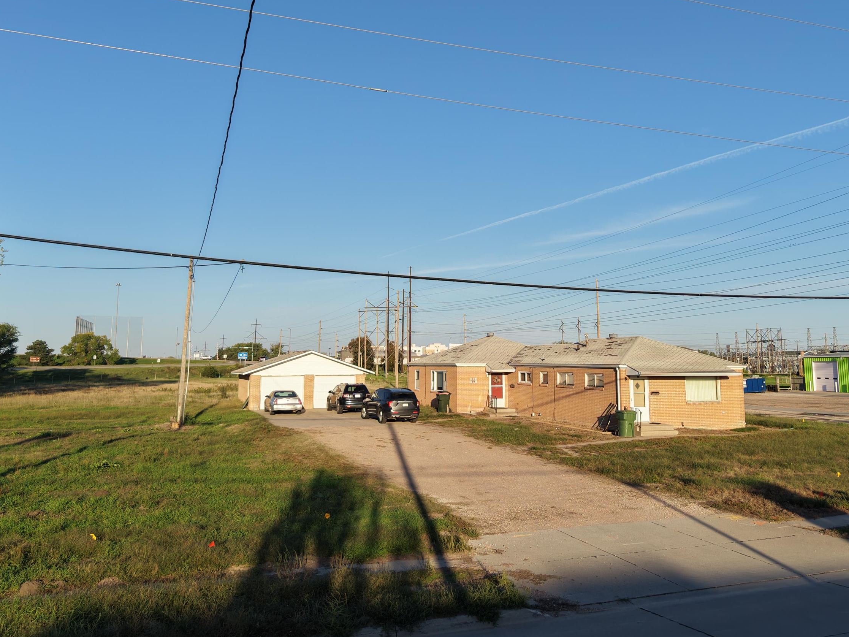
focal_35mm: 33
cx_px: 448
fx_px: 809
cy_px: 246
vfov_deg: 42.7
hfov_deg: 55.3
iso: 200
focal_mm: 8.67
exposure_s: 1/4000
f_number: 1.8
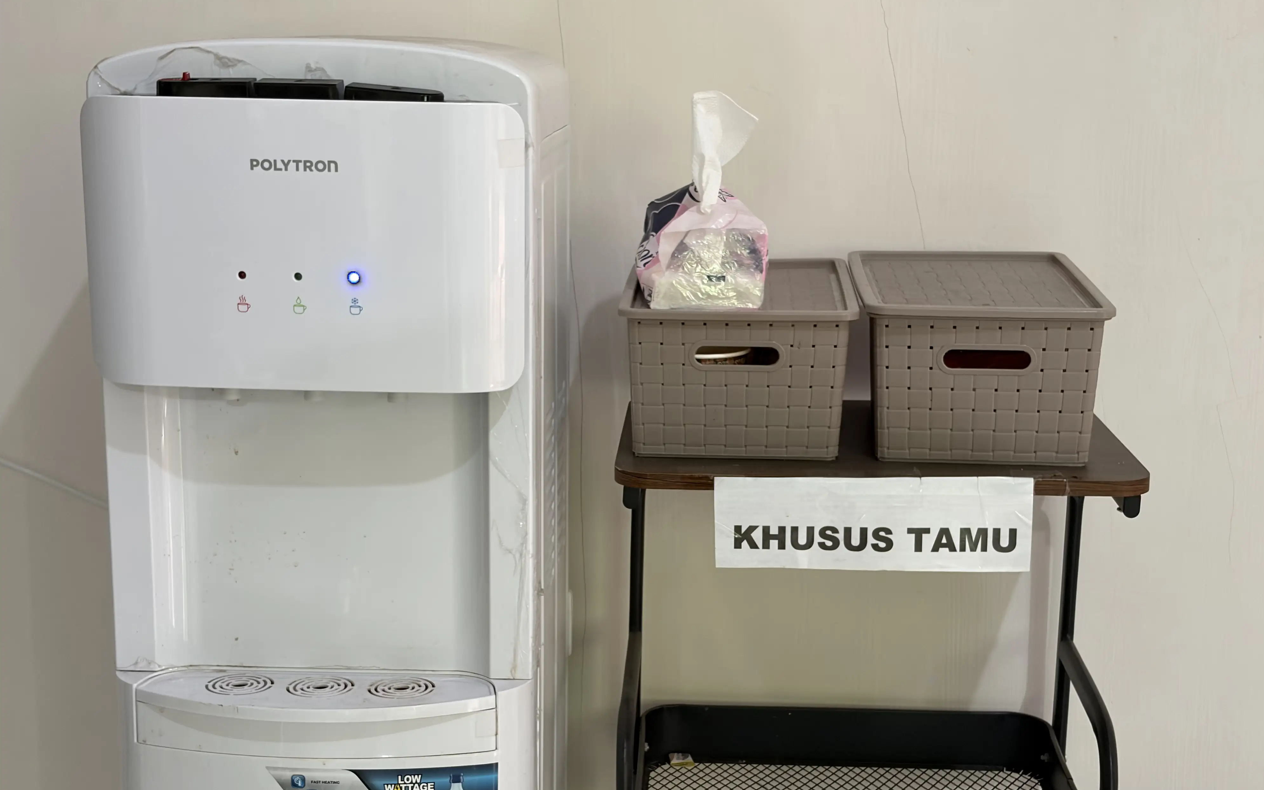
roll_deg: +0.2
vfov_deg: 23.1
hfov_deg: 36.3
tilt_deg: -13.2
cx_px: 641
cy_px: 473
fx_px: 1929
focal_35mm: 56
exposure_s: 1/44
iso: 160
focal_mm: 5.96
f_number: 1.6
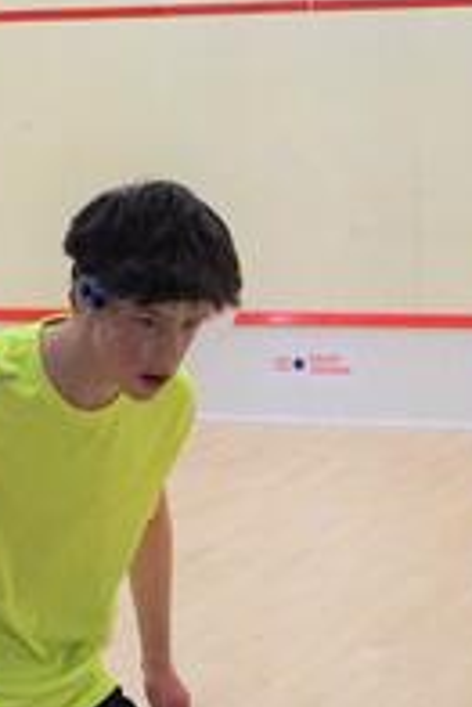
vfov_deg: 15.4
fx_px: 2611
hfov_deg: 10.2
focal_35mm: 133
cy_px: 440
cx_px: -106
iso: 3200
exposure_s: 1/640
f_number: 4.5
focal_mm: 30
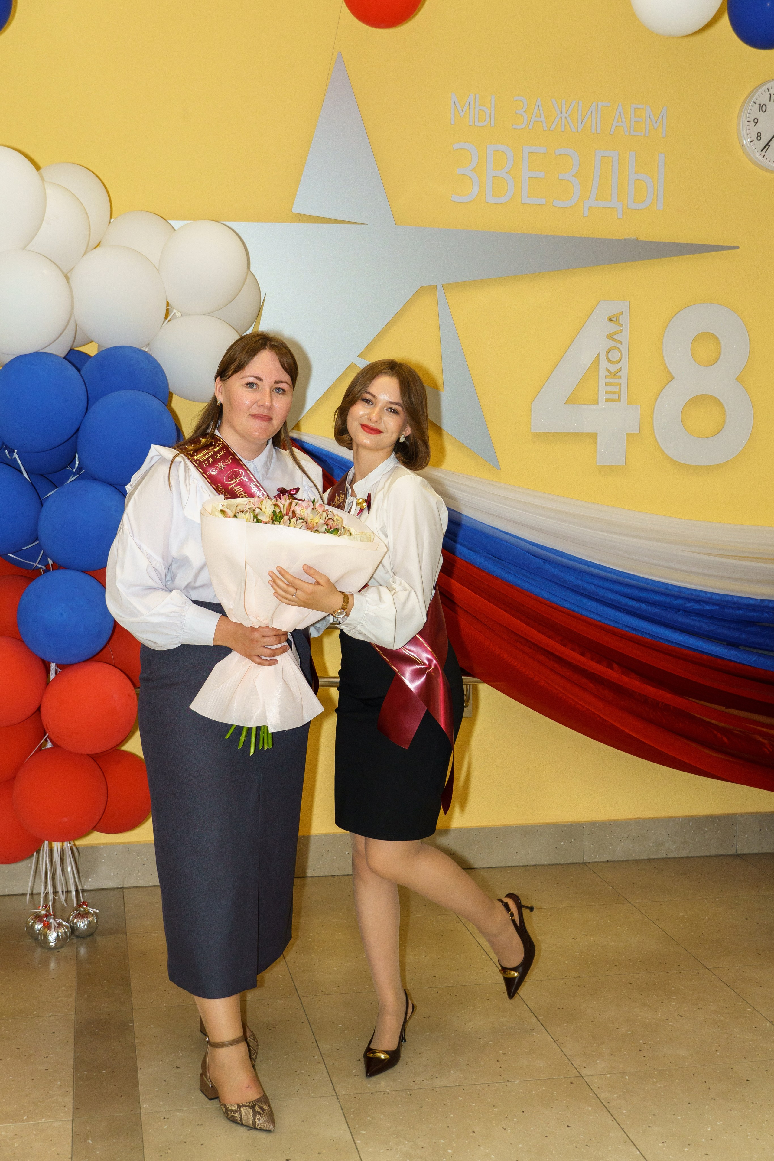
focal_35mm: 45
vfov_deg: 43.6
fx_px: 1451
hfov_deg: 29.9
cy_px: 580
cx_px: 387
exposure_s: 1/125
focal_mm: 30
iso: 400
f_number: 5
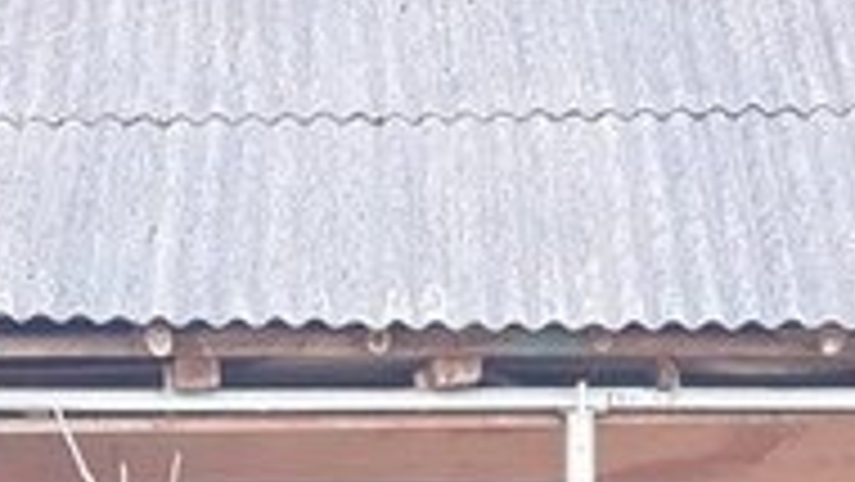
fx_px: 2313
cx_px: 270
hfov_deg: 20.9
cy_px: 926
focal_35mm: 102
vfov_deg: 10.9
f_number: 1.7
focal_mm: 3.71
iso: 40
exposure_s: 1/100
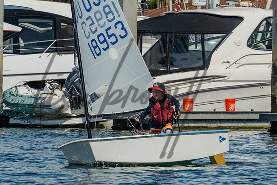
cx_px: 182
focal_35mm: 340
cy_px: 94
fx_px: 2618
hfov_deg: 6.1
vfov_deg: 4.0
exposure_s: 1/400
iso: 250
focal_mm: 200
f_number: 10
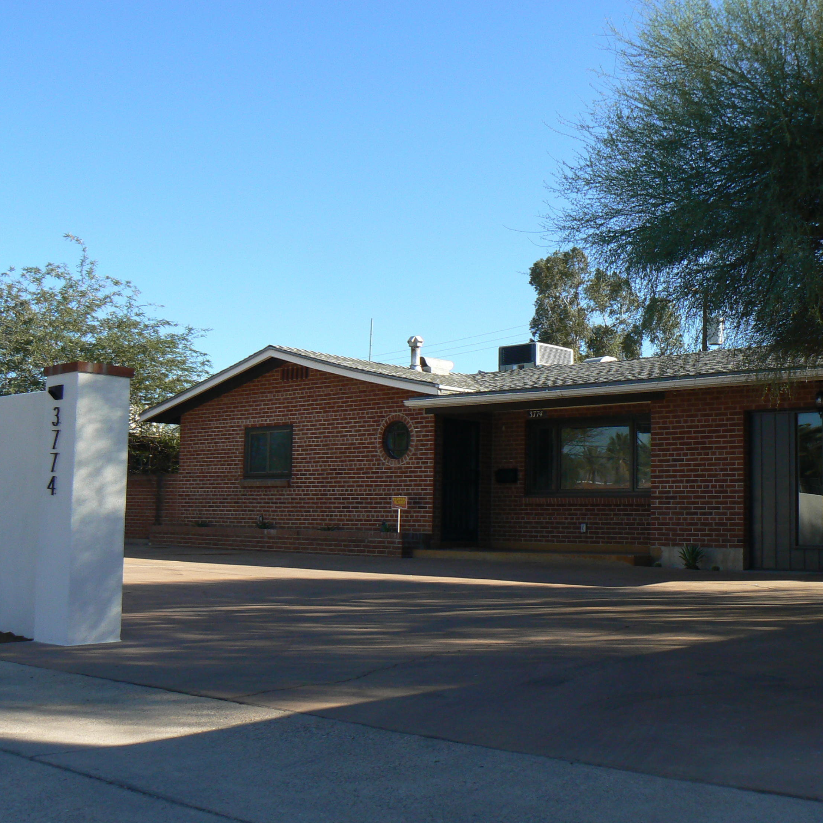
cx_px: 420
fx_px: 1157
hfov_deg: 39.2
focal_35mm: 43
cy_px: 410
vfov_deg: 39.2
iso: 80
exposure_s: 1/320
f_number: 5.6
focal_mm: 6
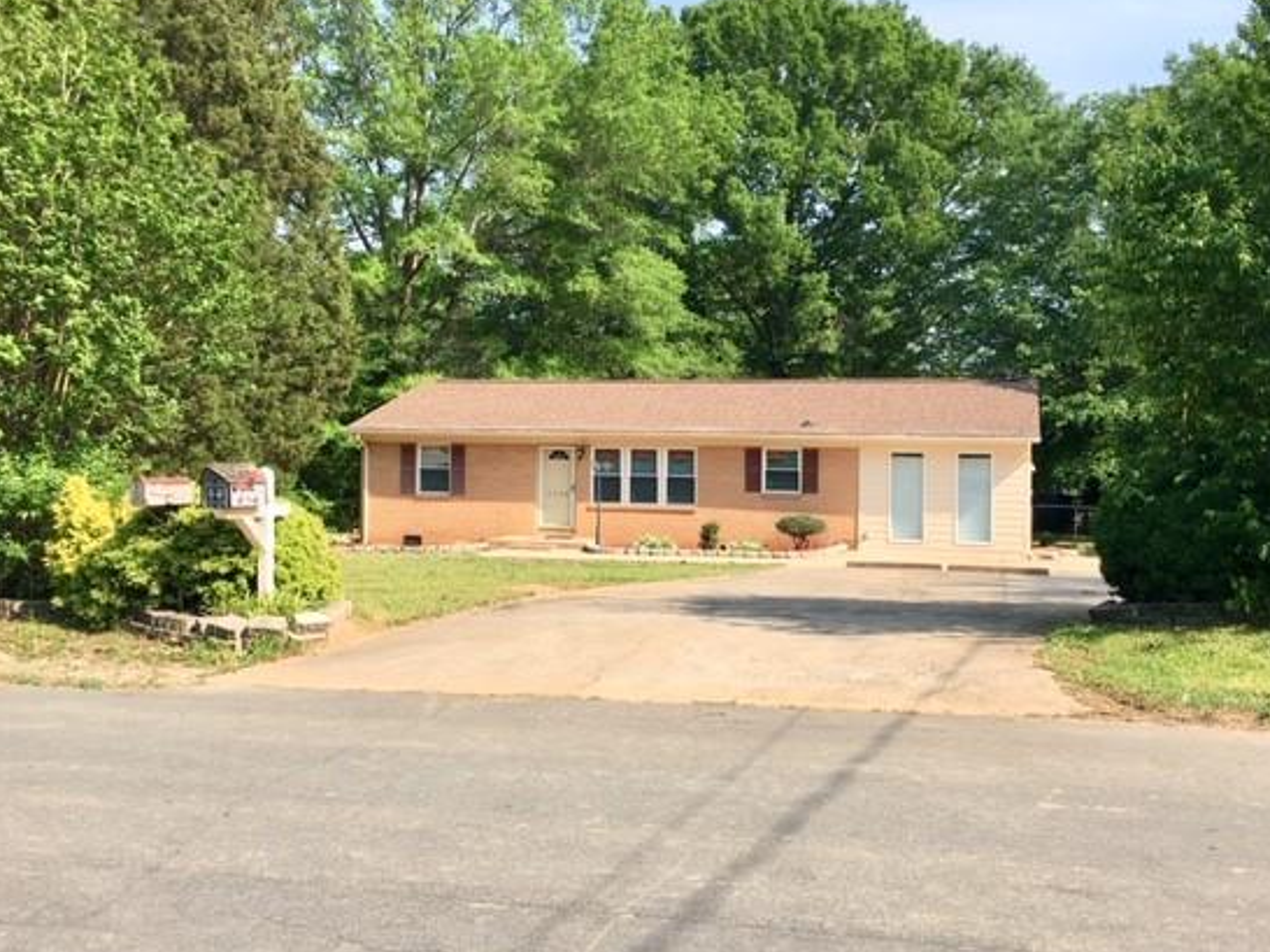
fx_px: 1247
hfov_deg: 53.9
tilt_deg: +1.8
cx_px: 698
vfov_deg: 41.8
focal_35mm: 34
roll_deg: +0.0
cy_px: 452
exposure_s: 1/769
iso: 25
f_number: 2.2
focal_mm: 4.15
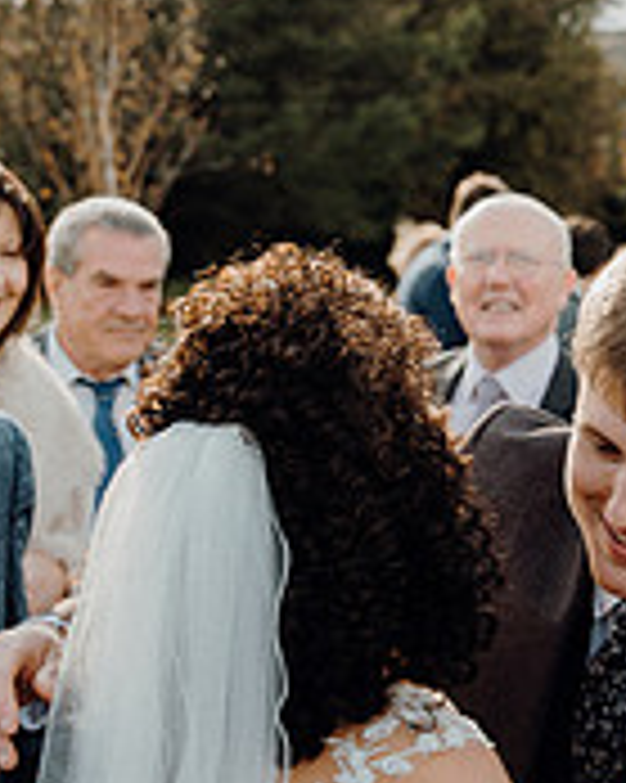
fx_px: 2248
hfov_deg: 15.6
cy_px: 628
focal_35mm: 97
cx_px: 626
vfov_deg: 19.6
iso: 125
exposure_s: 1/400
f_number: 3.5
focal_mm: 31
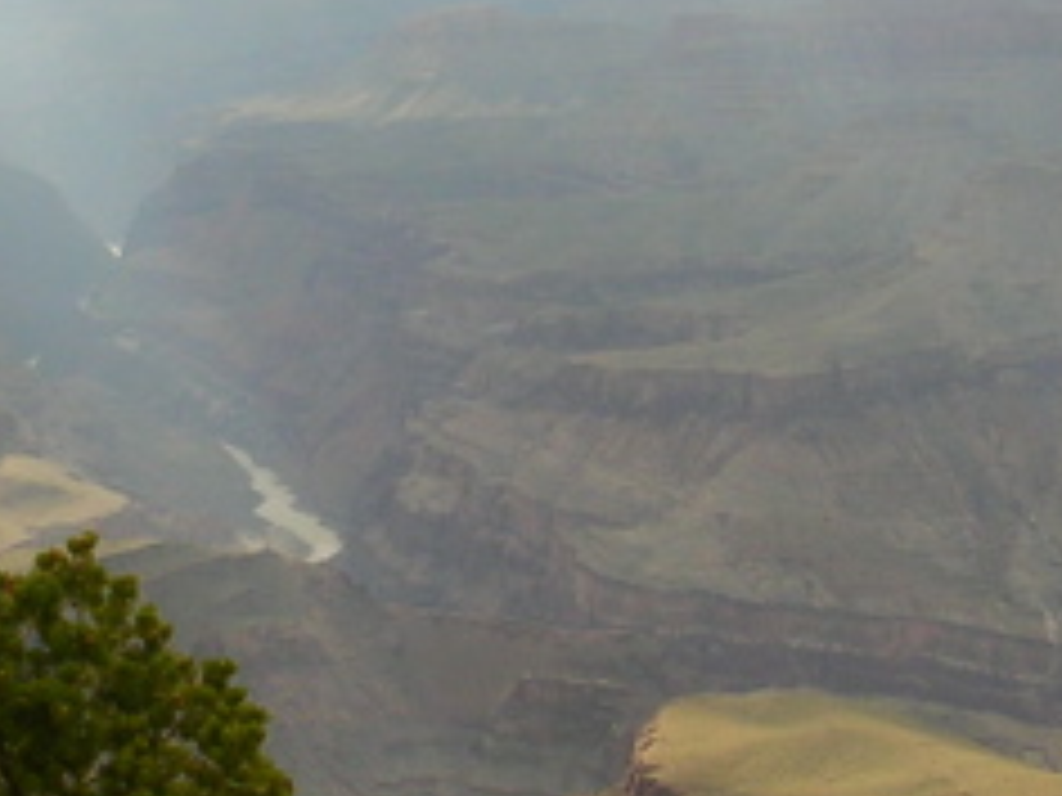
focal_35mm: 103
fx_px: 3160
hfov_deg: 18.8
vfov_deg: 14.4
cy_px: 355
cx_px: 176
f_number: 5.6
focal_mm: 5.8
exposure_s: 1/184
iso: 50
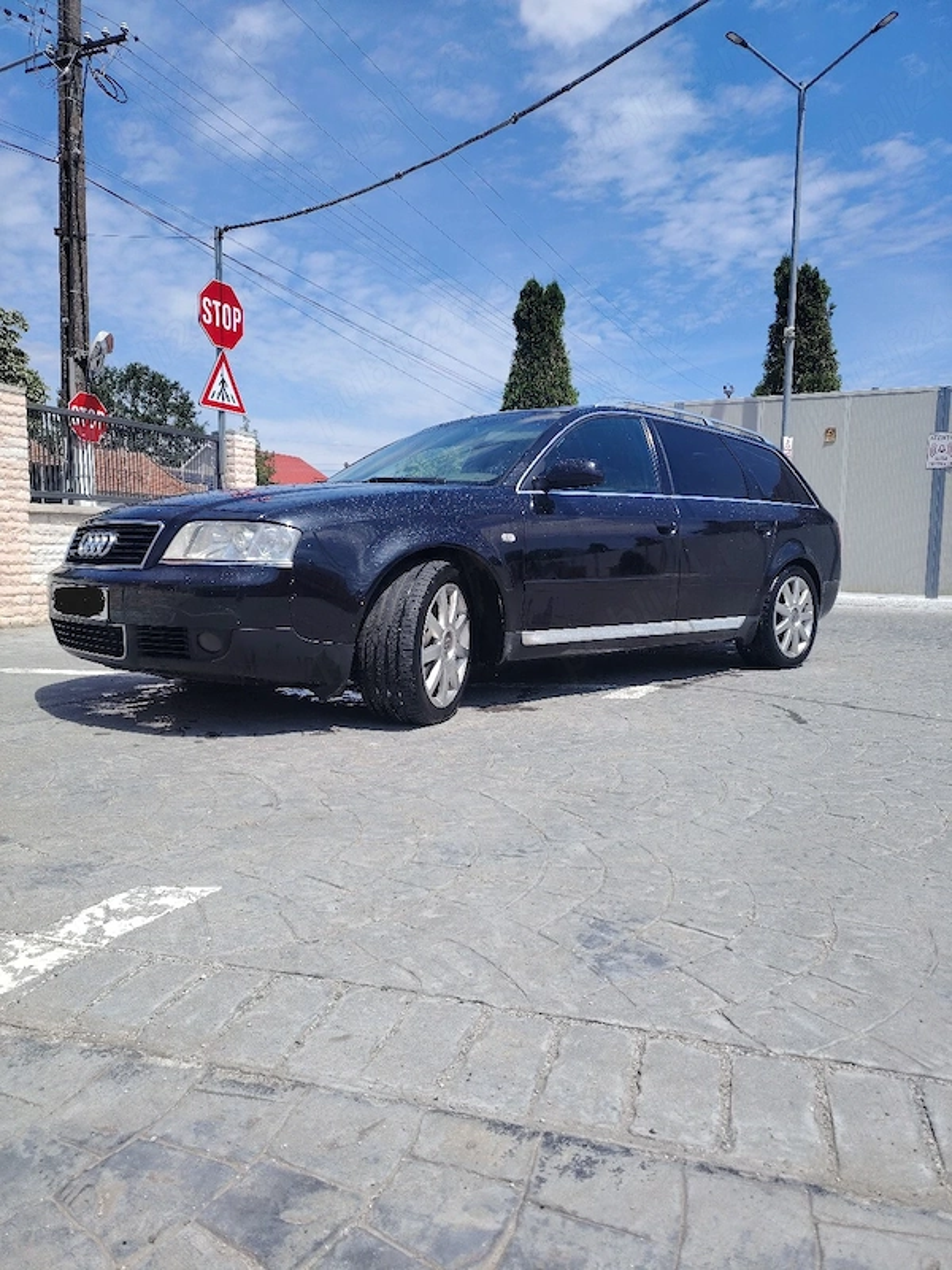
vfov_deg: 71.6
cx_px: 476
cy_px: 635
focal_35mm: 24
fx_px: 880
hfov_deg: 56.8
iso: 100
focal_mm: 5.25
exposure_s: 1/1000
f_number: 1.75
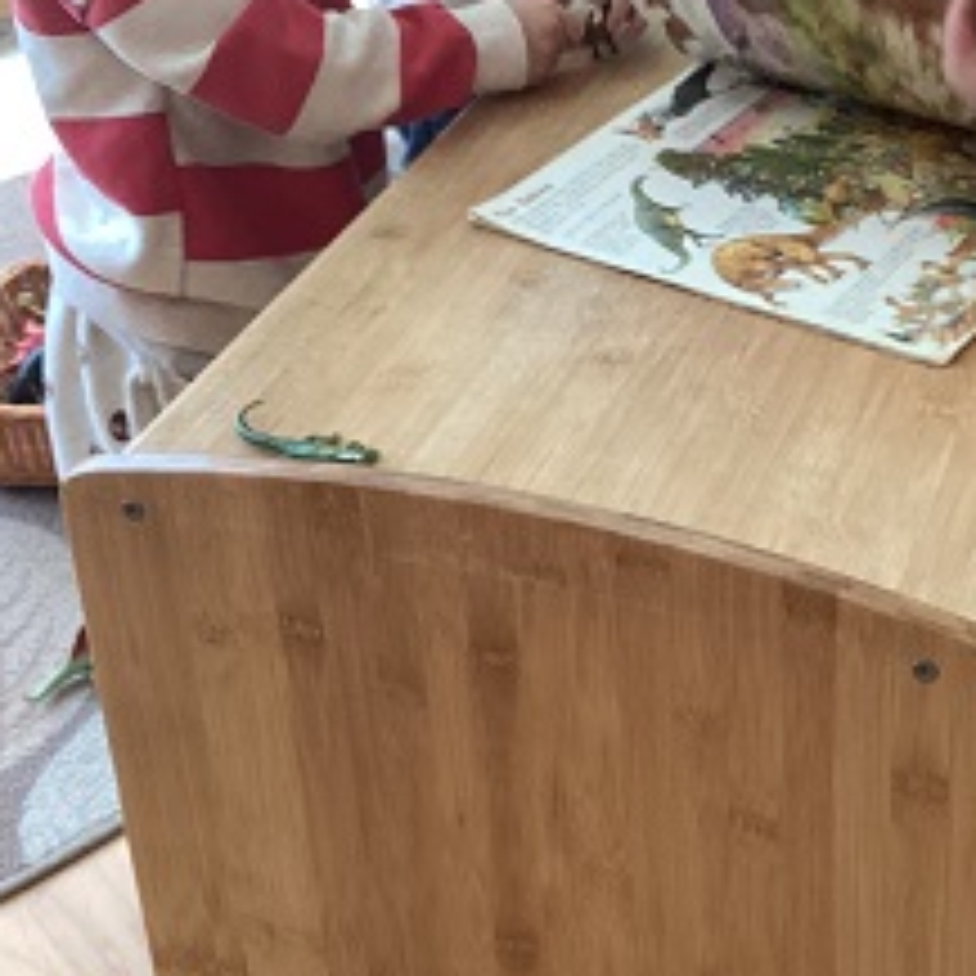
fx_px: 2010
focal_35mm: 63
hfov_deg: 27.1
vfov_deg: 26.8
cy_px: 189
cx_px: 681
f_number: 2.4
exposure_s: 1/60
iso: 100
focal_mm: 3.3
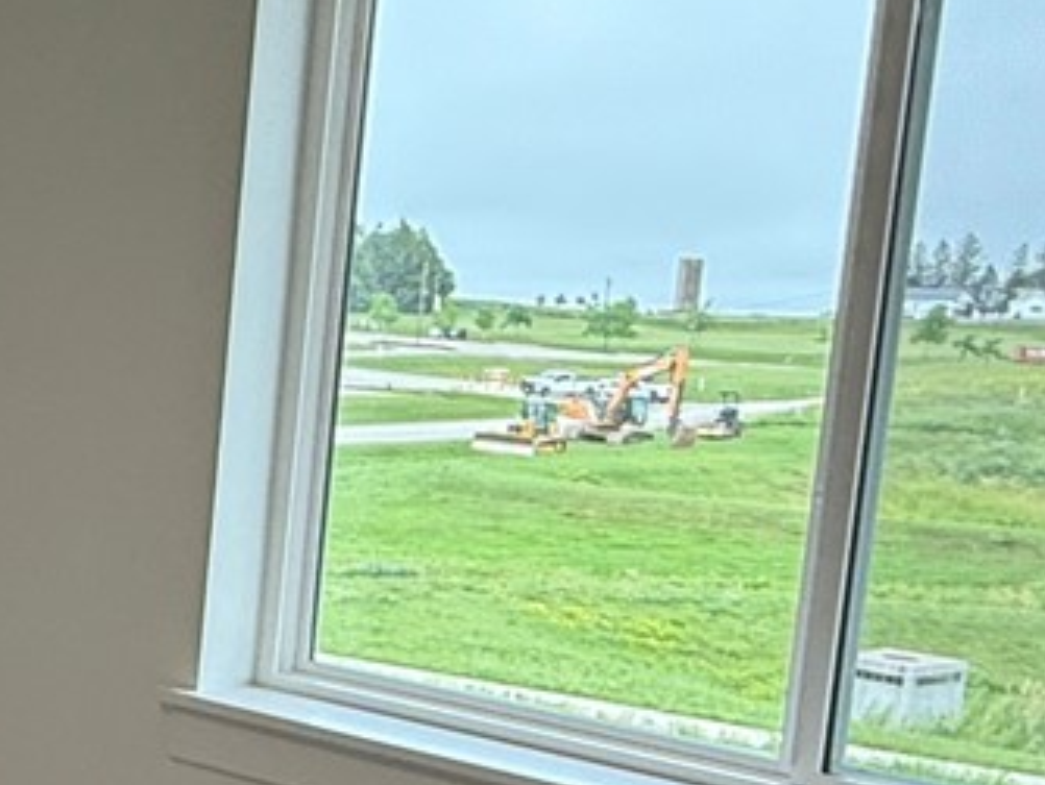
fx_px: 2024
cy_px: 544
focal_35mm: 67
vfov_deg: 21.8
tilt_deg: -7.3
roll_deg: -4.1
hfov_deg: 24.8
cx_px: -344
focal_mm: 2.22
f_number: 2.2
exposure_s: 1/101
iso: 100
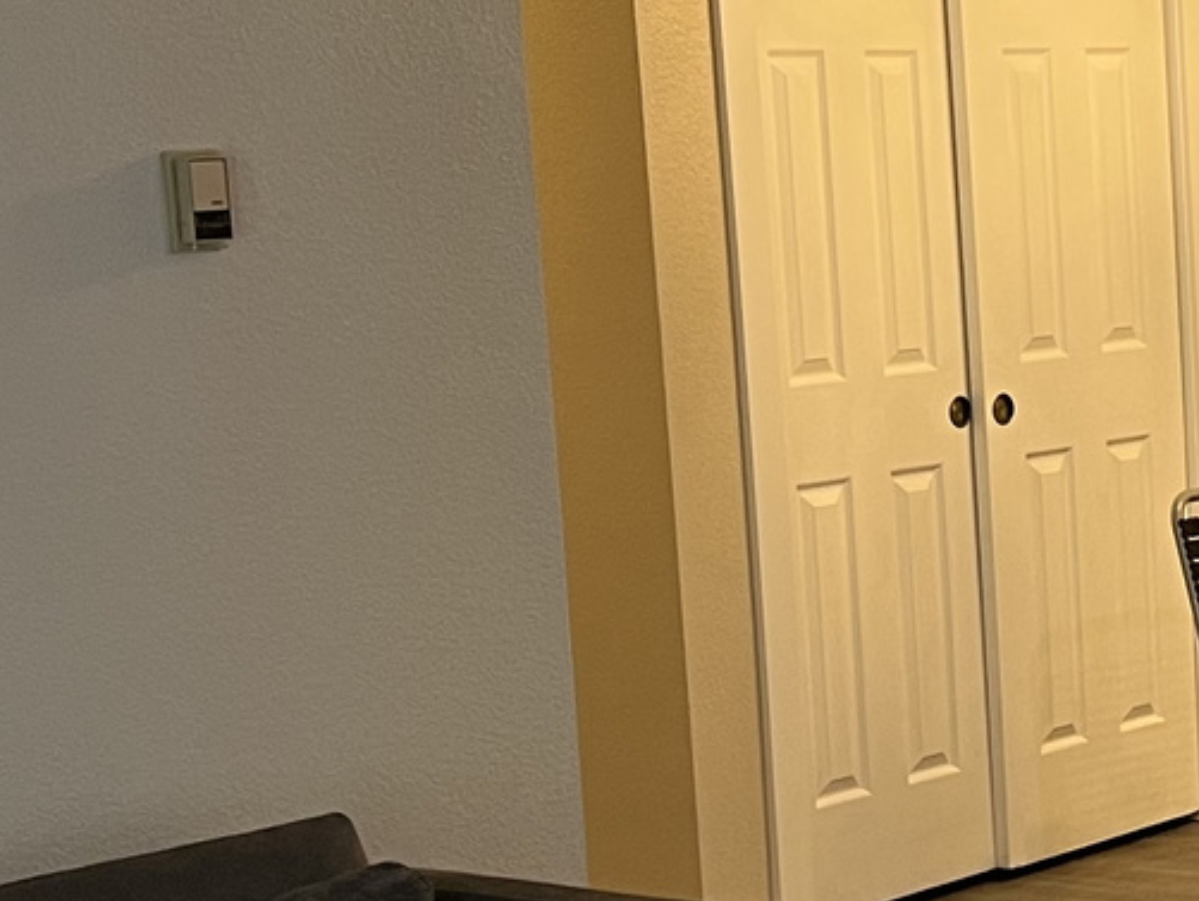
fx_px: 3673
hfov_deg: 16.9
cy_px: 631
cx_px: 1760
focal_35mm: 106
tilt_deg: -8.2
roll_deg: +2.2
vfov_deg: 13.9
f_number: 1.5
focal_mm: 5.7
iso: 125
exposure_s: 1/60
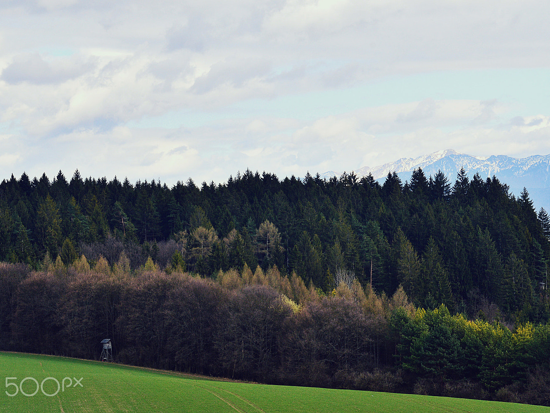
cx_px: 314
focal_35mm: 123
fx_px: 1954
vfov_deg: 12.0
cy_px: 219
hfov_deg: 16.0
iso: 200
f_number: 16
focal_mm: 70
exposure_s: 1/80
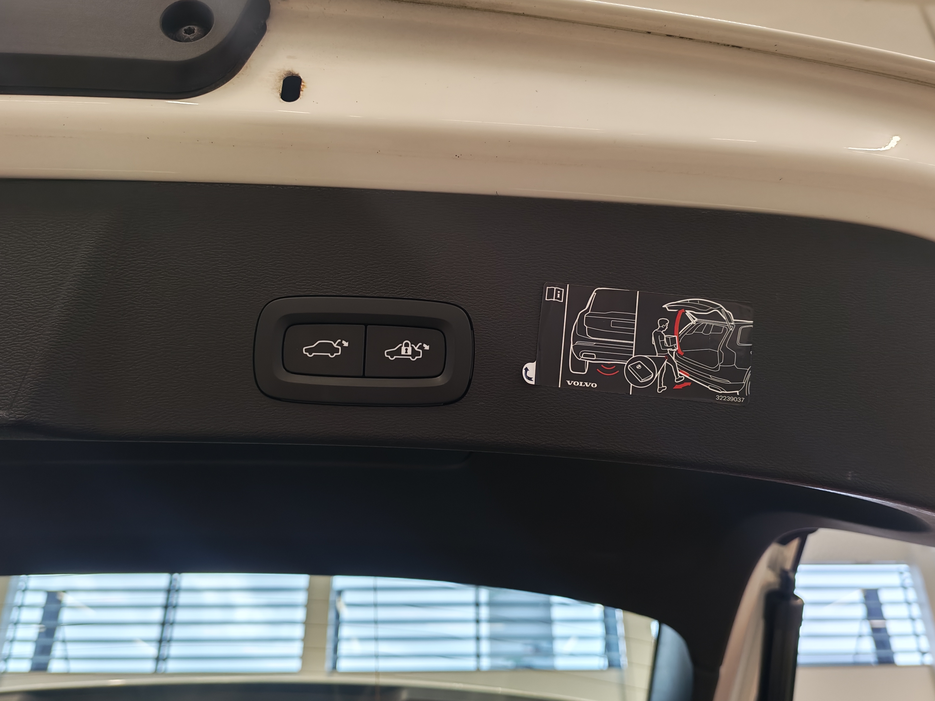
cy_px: 350
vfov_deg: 45.4
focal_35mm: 31
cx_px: 468
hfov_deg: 58.4
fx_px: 837
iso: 100
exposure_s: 1/100
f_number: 1.9
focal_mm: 6.12
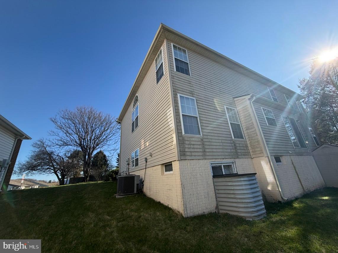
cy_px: 126
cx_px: 169
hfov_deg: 102.1
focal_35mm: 14
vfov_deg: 85.7
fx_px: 137
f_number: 2.2
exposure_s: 1/770
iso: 40
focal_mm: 2.22
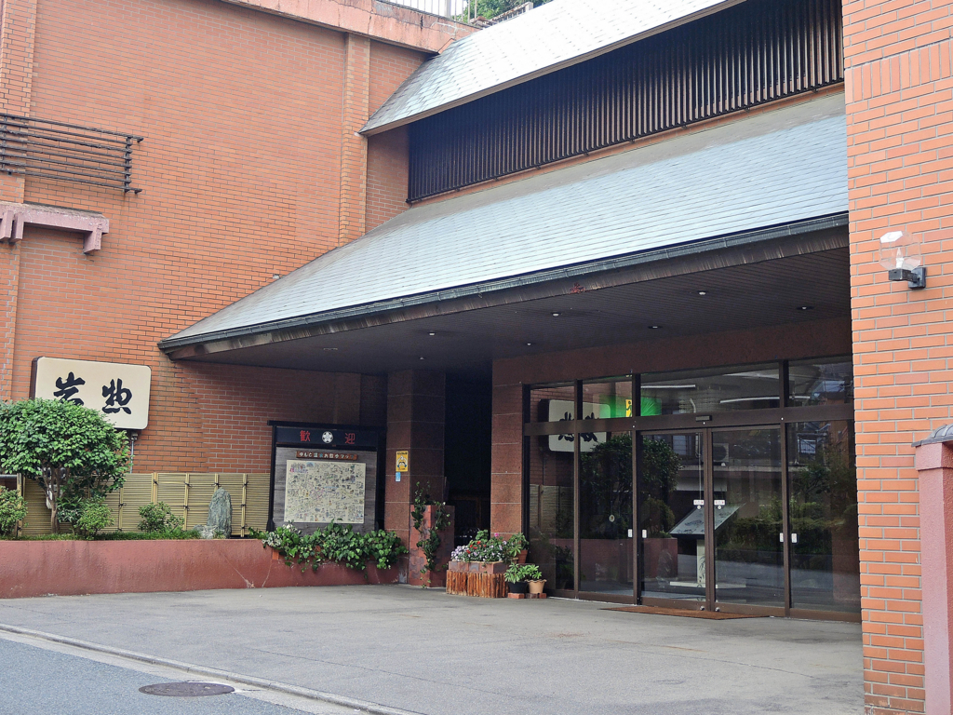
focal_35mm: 35
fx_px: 964
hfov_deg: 52.6
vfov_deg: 40.7
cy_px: 358
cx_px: 476
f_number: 2.2
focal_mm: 7.6
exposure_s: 1/100
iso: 80
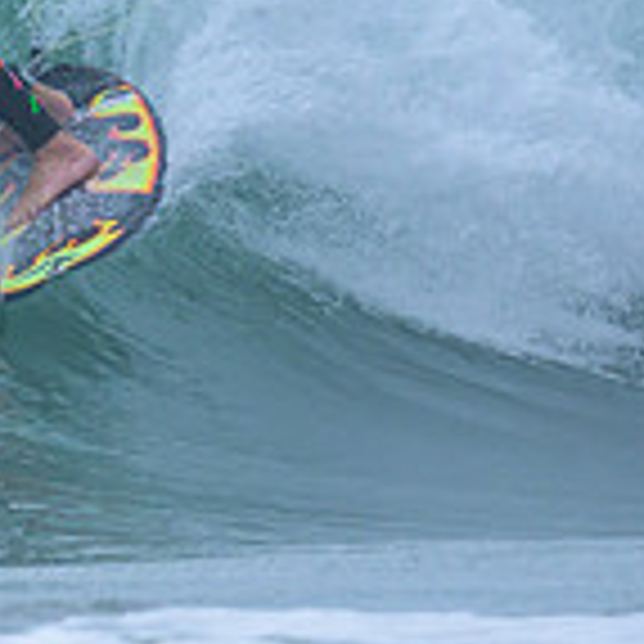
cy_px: -24
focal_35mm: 3786
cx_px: -461
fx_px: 79688
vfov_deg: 0.5
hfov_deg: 0.5
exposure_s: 1/2000
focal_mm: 800
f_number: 6.3
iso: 560
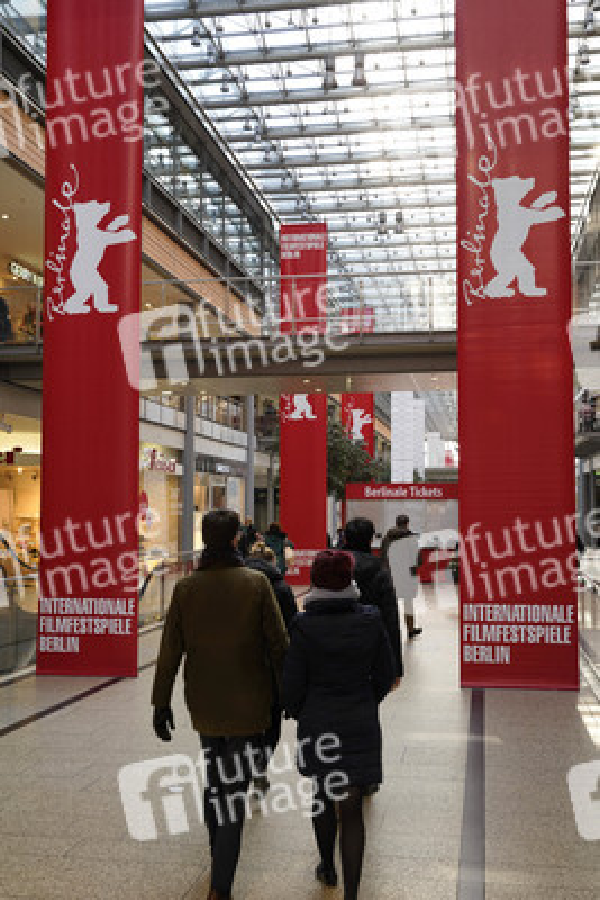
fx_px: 974
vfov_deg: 49.5
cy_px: 450
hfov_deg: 34.2
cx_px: 300
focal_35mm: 39
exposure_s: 1/40
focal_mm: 39
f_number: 5.6
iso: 125
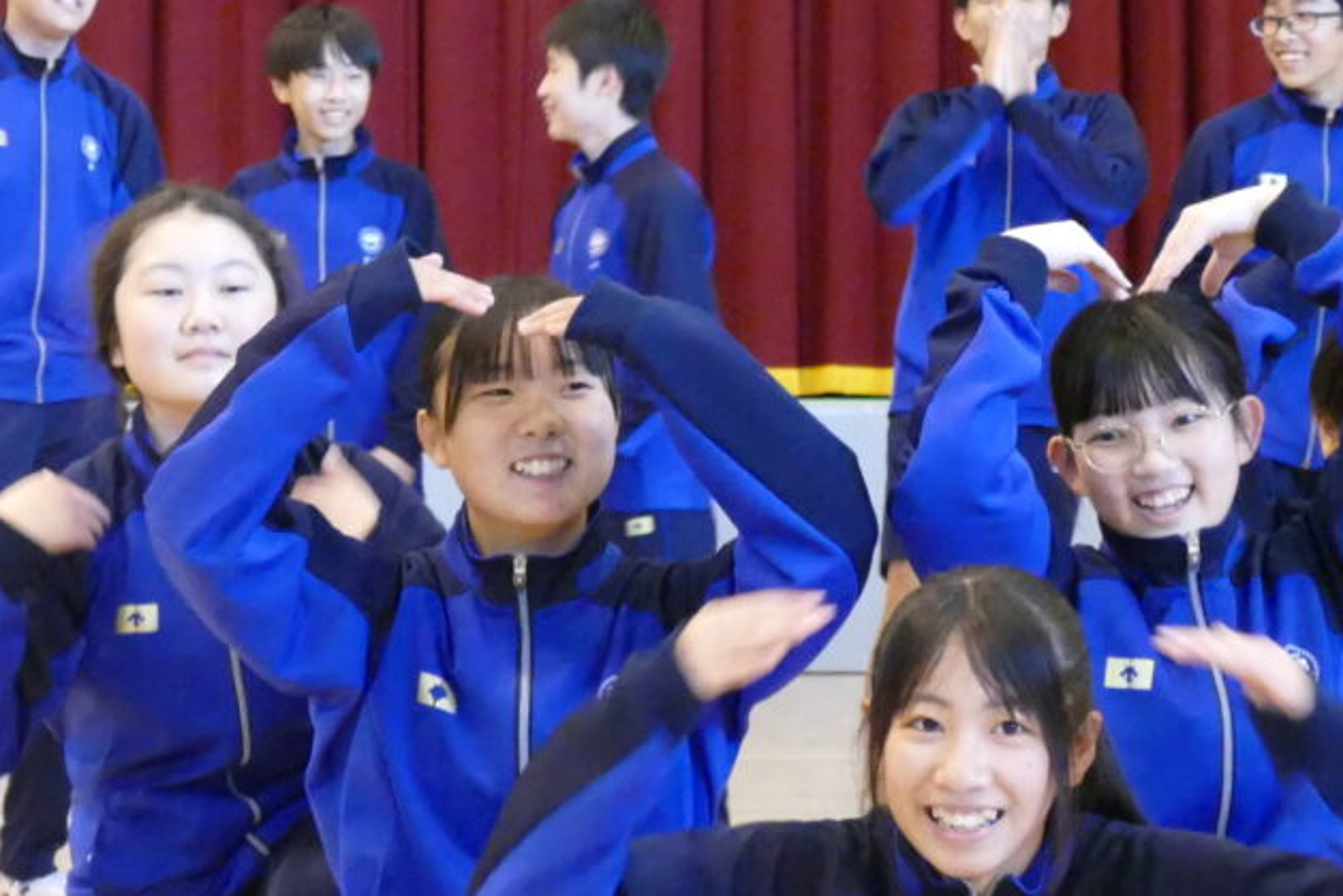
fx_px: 4813
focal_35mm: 129
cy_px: 216
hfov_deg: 15.9
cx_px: 639
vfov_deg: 10.6
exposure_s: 1/50
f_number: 3.2
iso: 3200
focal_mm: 16.49
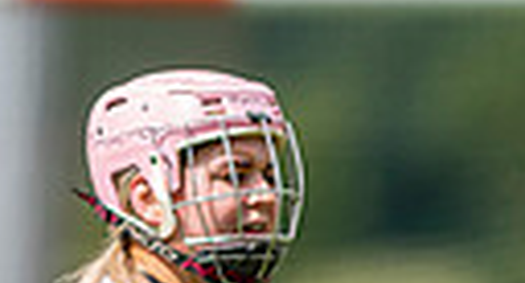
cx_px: 157
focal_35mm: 2165
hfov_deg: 1.0
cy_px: 427
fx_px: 29842
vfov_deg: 0.5
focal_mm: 300
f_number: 2.8
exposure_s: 1/2000
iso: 100
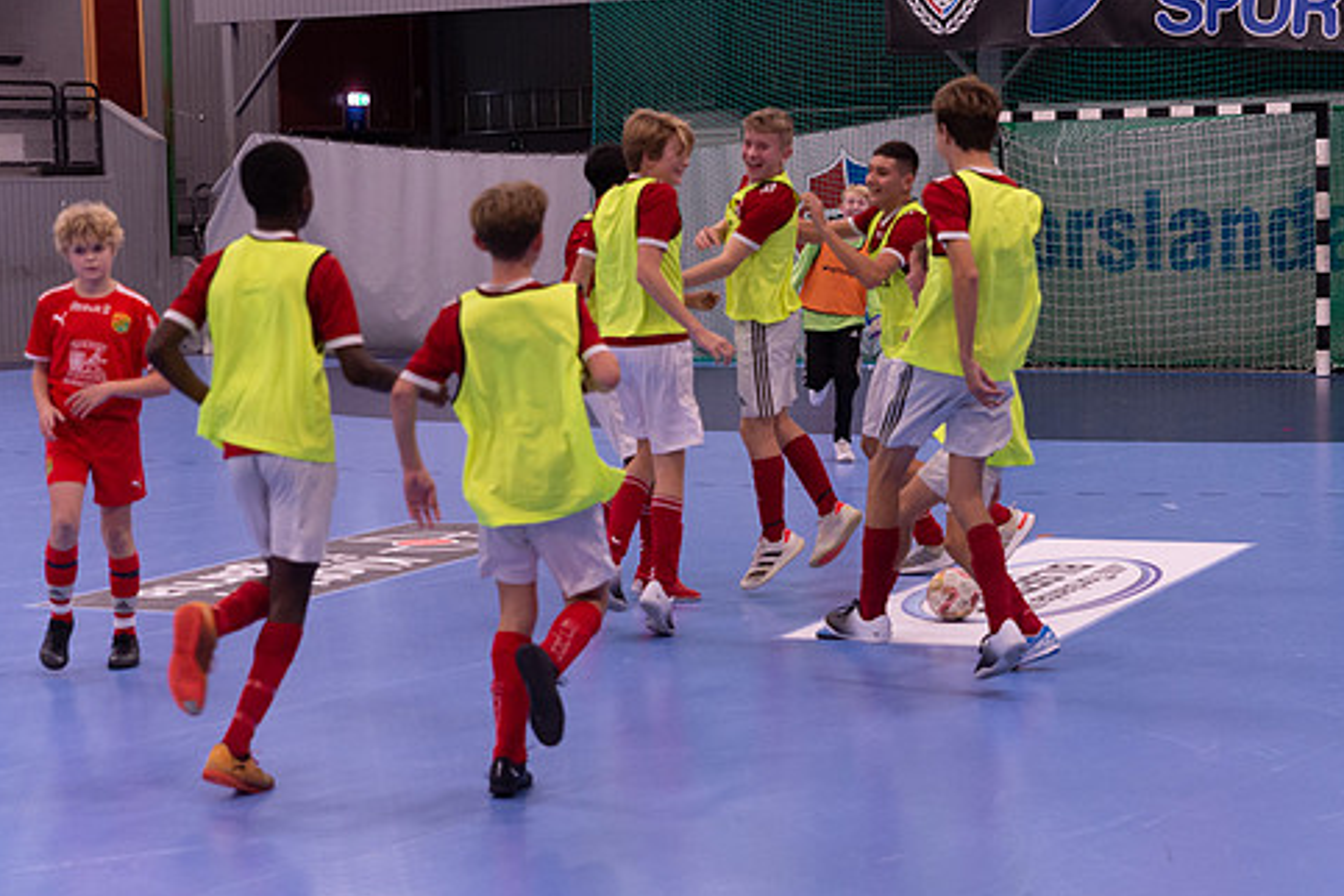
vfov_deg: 16.3
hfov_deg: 24.2
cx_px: 776
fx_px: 3136
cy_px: 437
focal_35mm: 84
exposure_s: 1/320
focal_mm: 70
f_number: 3.2
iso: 3200
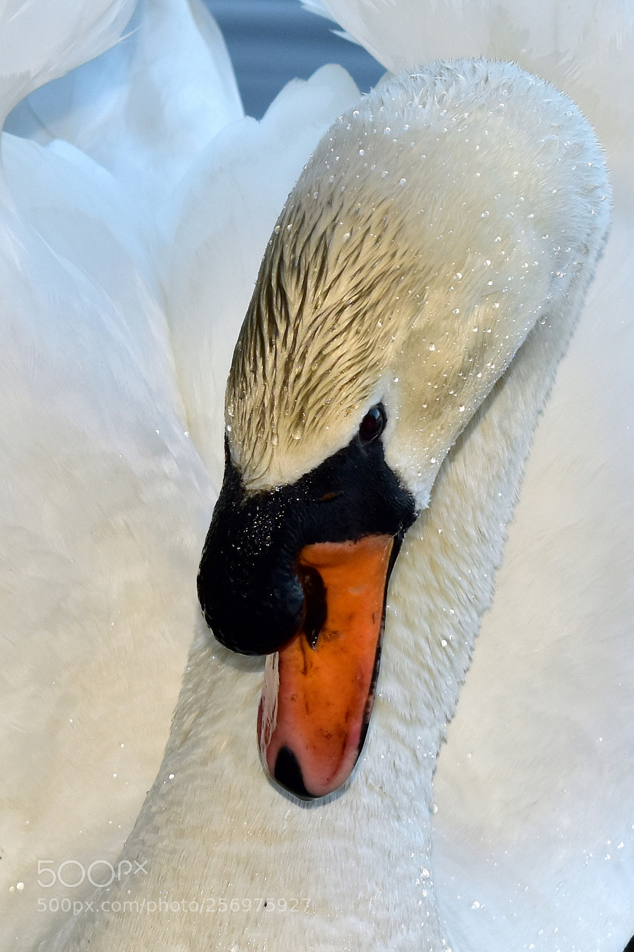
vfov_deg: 24.6
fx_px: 2180
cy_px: 476
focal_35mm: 82
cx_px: 317
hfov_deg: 16.5
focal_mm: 55
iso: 200
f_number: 8
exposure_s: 1/60
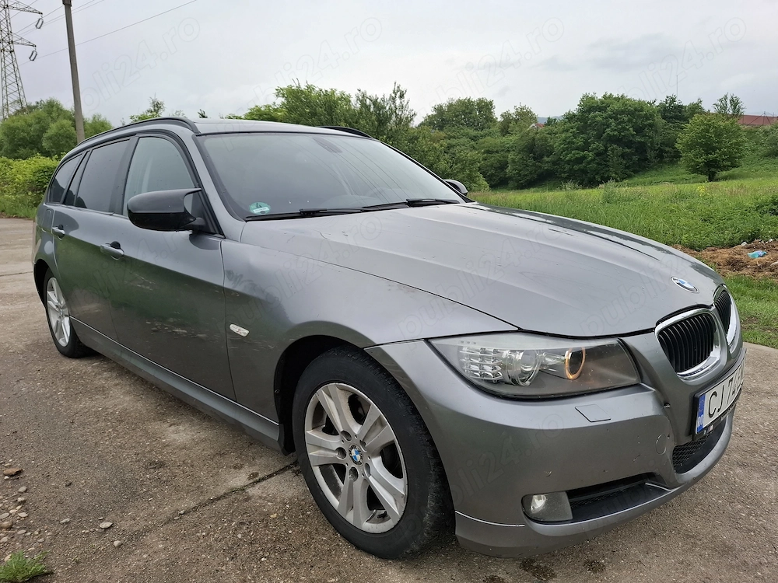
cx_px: 389
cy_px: 292
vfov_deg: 58.9
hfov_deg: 73.9
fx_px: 517
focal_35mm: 23
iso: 50
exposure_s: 1/193
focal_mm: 5.54
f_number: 1.8
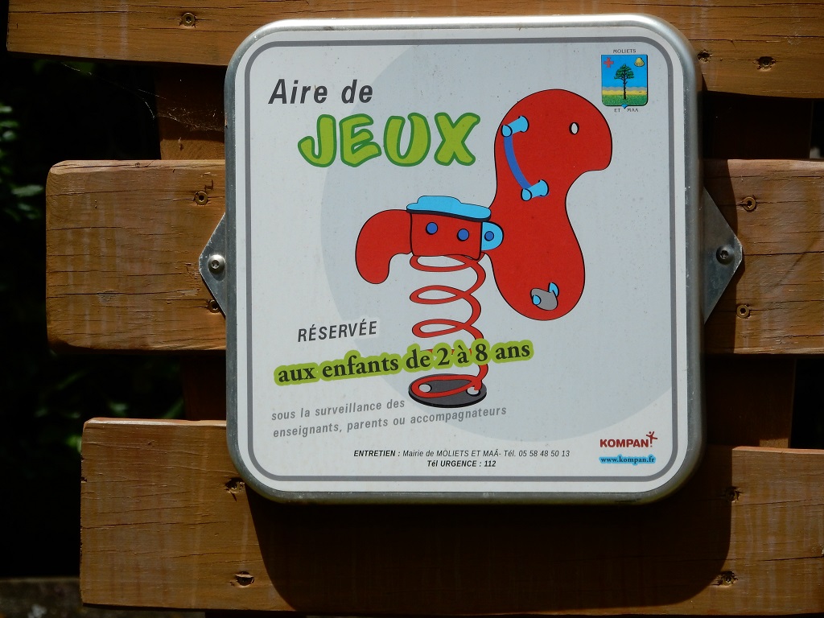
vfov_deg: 4.6
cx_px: 412
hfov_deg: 6.2
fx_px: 7641
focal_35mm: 321
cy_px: 309
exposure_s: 1/800
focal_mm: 57.3
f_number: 6.3
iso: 125
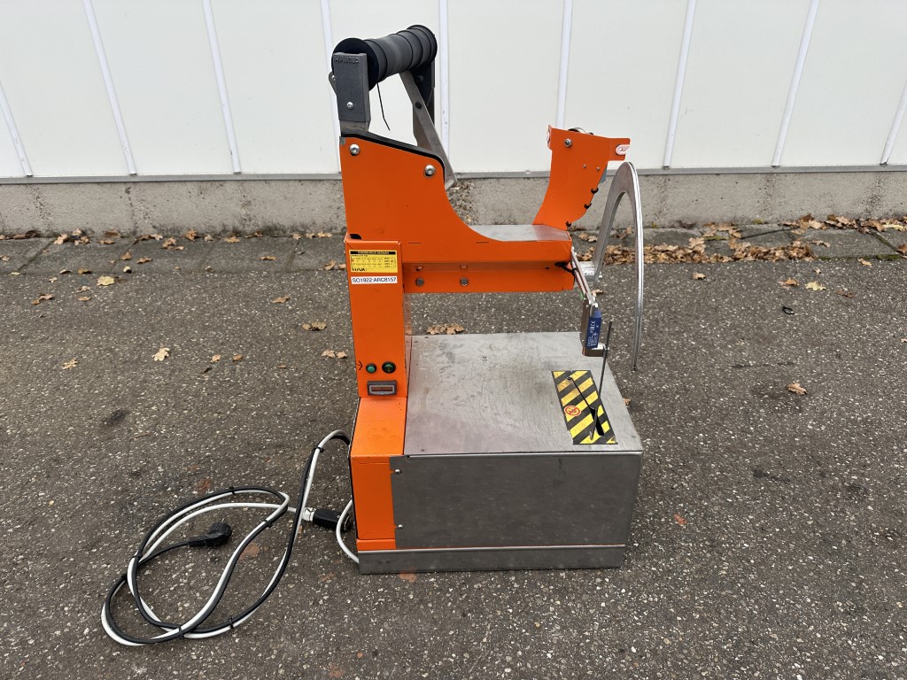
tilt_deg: -32.1
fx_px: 629
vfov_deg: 56.8
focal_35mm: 24
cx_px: 454
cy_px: 340
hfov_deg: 71.6
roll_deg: -0.1
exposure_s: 1/257
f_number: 1.78
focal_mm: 6.86
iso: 80
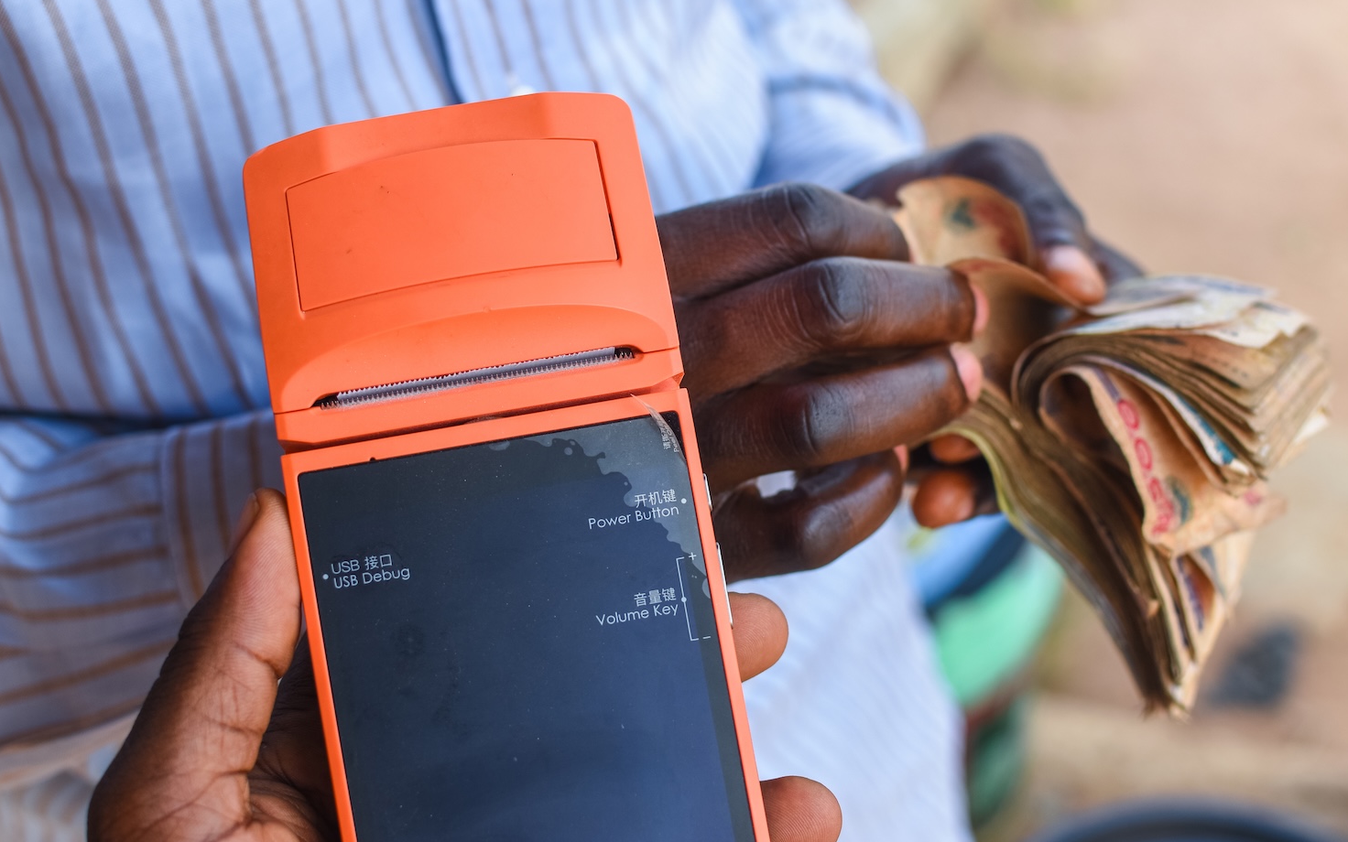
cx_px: 670
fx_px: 2003
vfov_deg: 23.8
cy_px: 392
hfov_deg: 37.2
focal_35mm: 55
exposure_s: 1/160
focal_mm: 35
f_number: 3.5
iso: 250
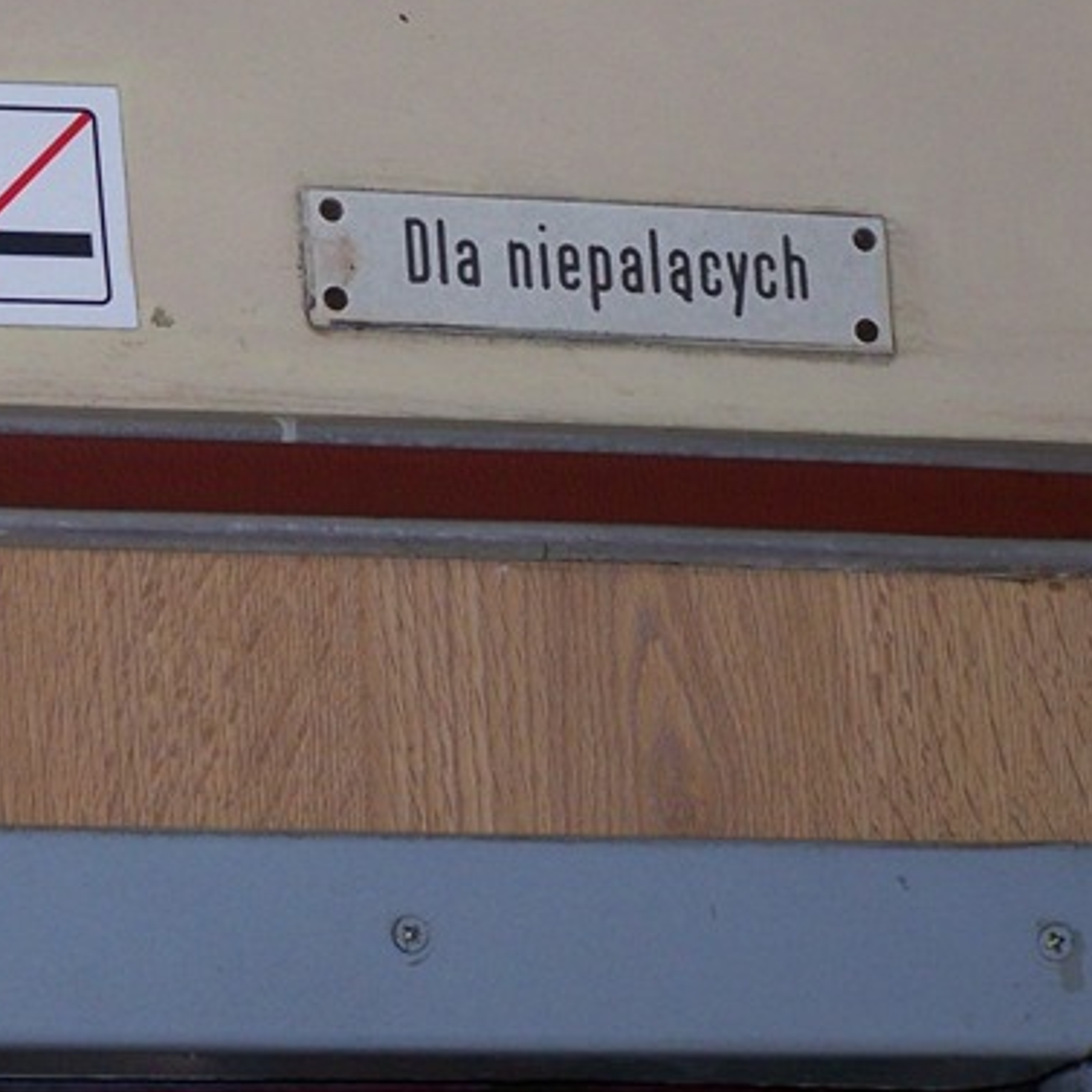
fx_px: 7816
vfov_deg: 8.0
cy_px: 319
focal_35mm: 219
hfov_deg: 8.0
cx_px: 145
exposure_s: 1/100
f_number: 3.2
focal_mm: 19.4
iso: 160
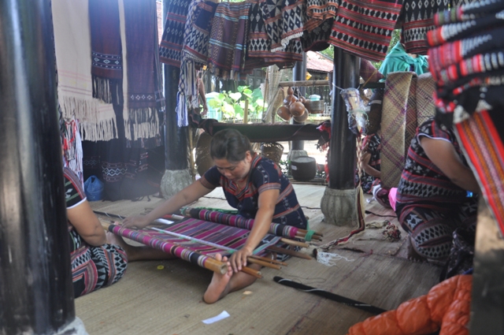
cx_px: 252
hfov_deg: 53.2
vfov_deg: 36.8
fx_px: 503
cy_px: 168
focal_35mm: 36
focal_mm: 24
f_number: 4
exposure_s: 1/60
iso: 400
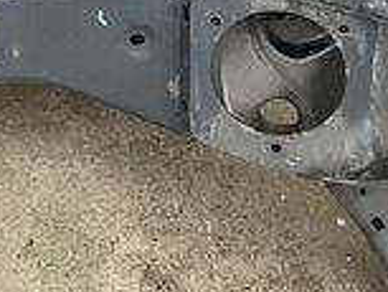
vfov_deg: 11.8
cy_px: -135
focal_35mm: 121
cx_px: -18
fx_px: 1357
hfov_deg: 15.9
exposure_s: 1/122
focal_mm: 3
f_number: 1.8
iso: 20
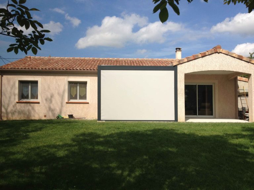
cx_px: 127
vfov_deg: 40.7
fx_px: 257
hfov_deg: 52.6
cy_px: 95
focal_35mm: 35
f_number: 2.4
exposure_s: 1/1972
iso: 50
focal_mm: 4.28
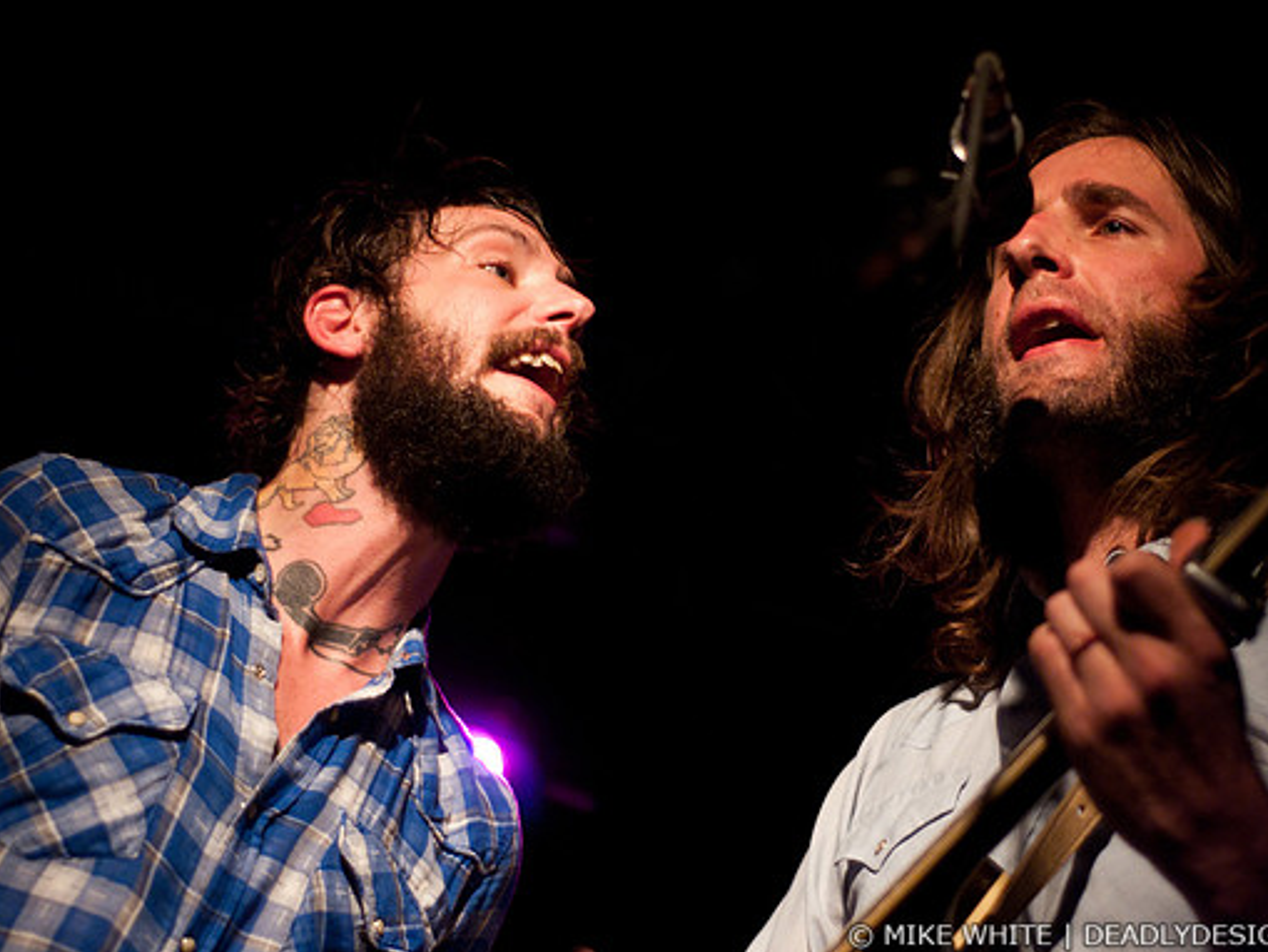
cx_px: 678
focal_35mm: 82
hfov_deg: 23.8
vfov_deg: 18.0
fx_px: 3004
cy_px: 477
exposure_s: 1/50
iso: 1000
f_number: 1.8
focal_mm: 50
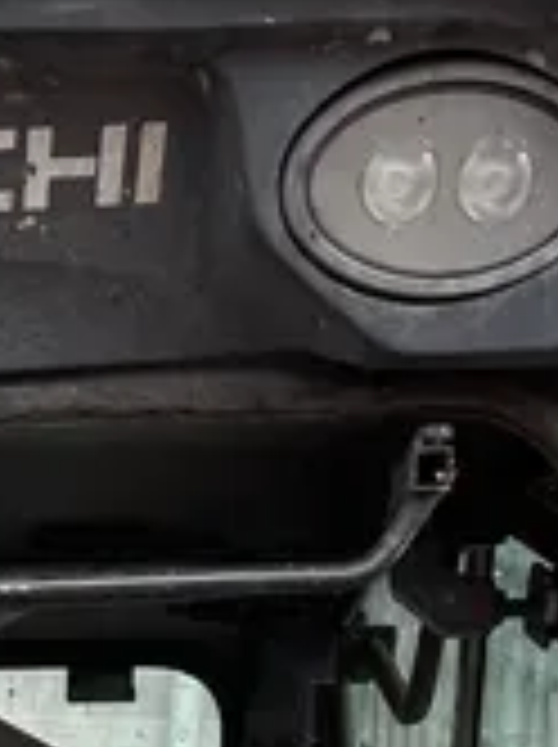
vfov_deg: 13.8
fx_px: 2478
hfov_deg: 12.1
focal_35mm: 115
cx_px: -342
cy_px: 1604
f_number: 1.6
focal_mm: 4.2
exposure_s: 1/121
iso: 32
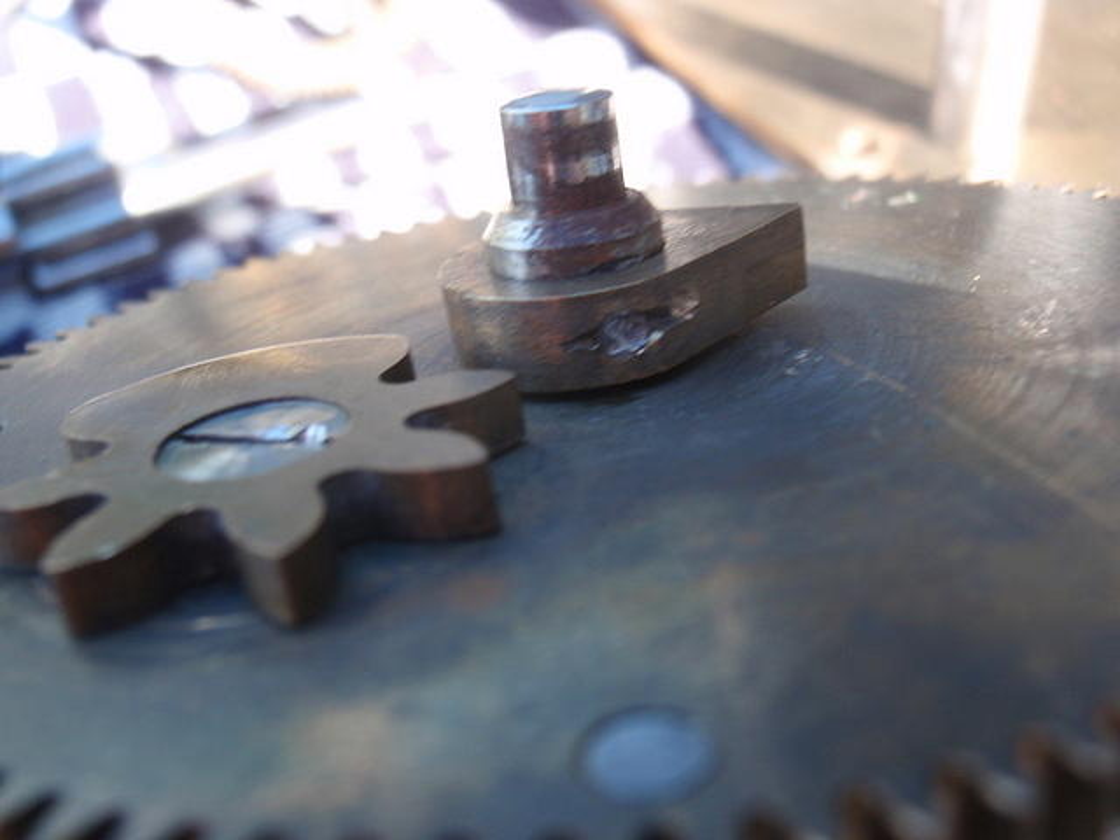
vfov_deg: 36.0
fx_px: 1294
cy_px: 420
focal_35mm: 40
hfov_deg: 46.8
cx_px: 560
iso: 64
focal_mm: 7.25
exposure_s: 1/50
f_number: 3.9
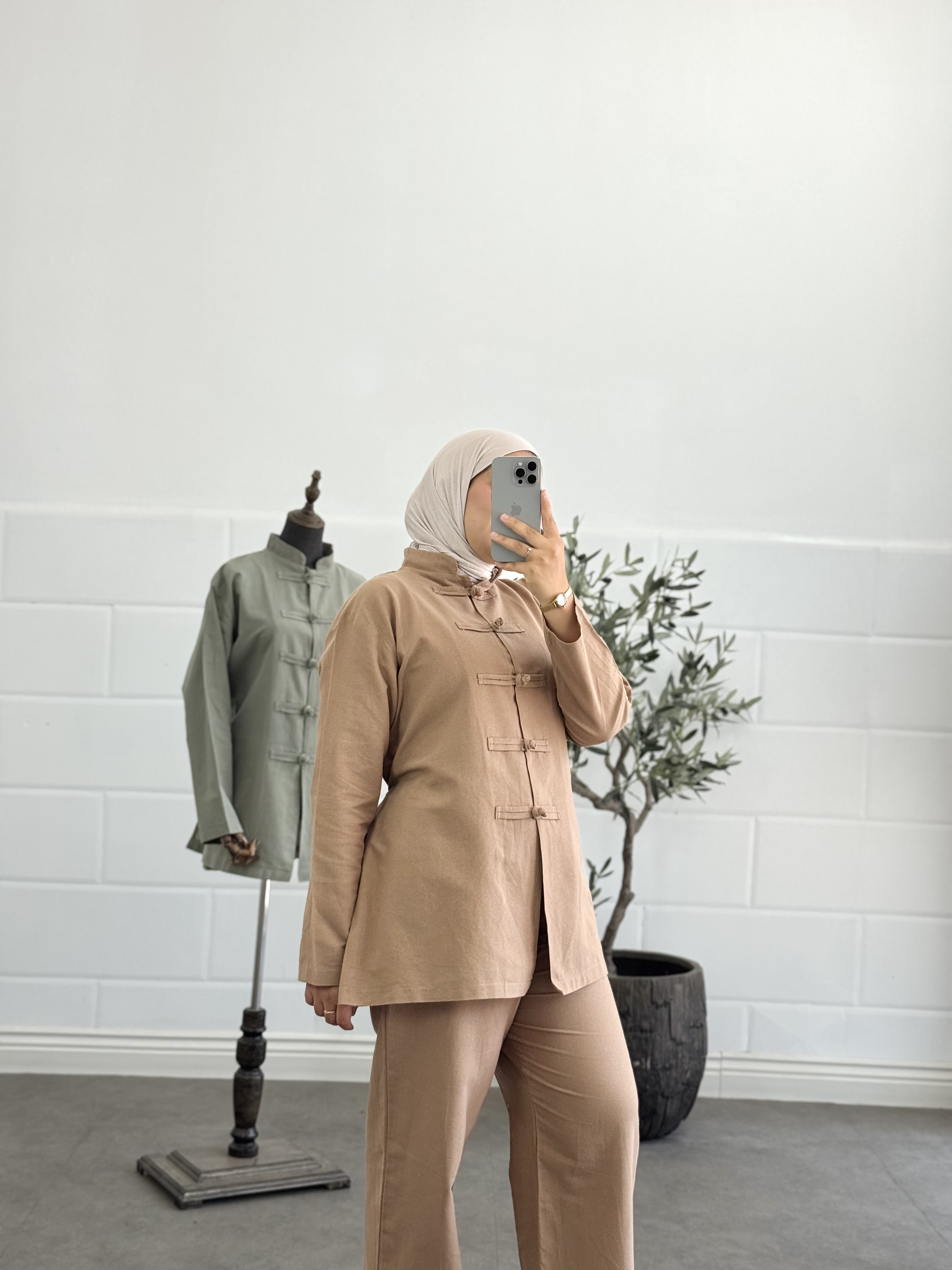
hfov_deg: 30.3
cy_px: 635
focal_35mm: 48
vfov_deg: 39.7
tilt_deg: -9.9
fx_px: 1760
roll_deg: -1.8
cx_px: 476
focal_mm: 6.76
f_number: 1.78
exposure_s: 1/304
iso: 64
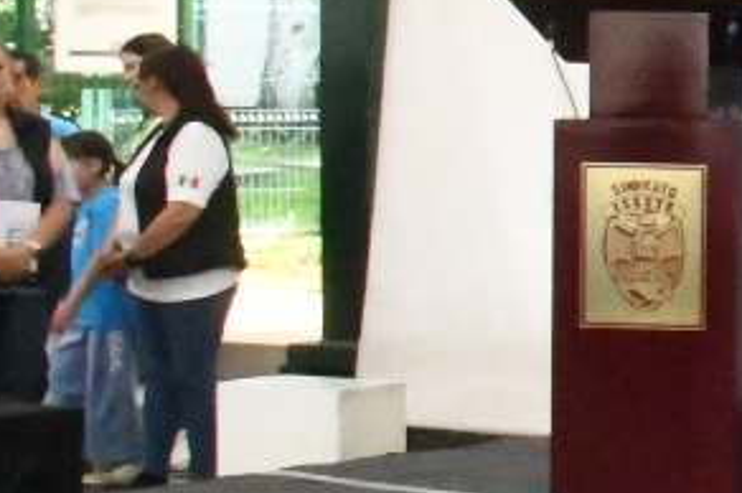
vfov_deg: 9.1
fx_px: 3088
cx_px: 1774
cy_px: 219
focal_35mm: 150
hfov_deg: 11.4
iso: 20000
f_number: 18
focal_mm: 18
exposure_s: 1/200
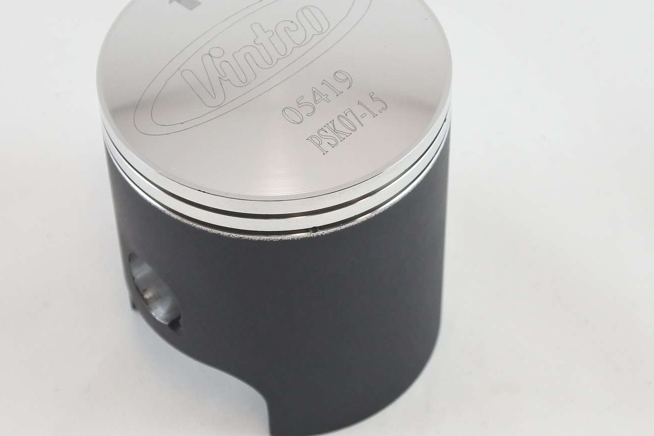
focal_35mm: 65
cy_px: 185
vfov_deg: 20.9
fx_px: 1180
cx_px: 280
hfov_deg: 30.9
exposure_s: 1/125
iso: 450
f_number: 4.5
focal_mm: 18
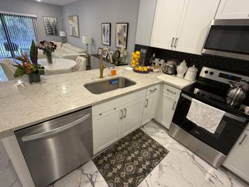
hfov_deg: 91.0
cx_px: 123
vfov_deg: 74.6
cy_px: 87
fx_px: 122
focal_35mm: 17
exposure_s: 1/60
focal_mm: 2.22
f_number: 2.2
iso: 200
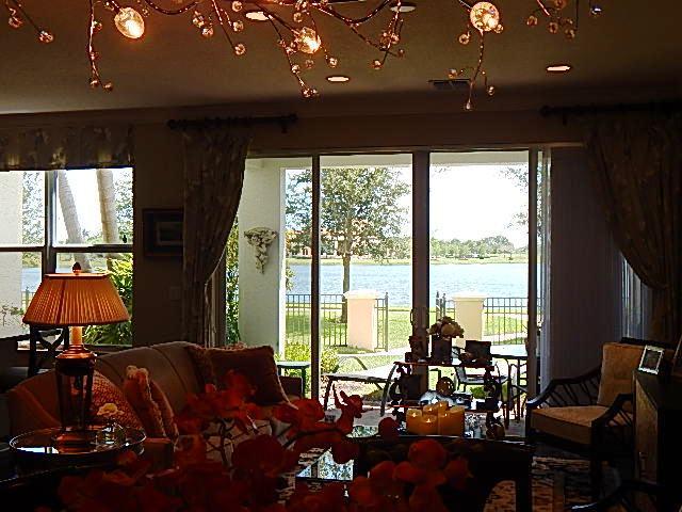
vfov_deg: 33.6
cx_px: 341
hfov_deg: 43.9
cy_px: 256
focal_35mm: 43
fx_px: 847
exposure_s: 1/200
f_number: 3.6
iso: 125
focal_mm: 7.7
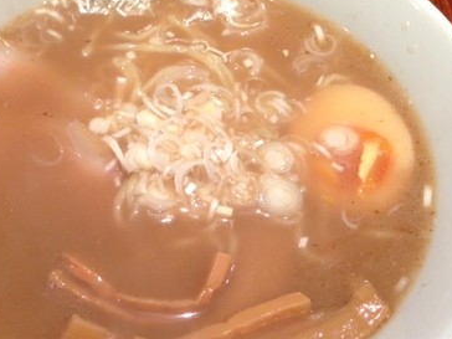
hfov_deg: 33.0
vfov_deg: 25.2
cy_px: 180
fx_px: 757
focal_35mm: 58
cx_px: 161
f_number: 2.4
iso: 80
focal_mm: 4.13
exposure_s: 1/20
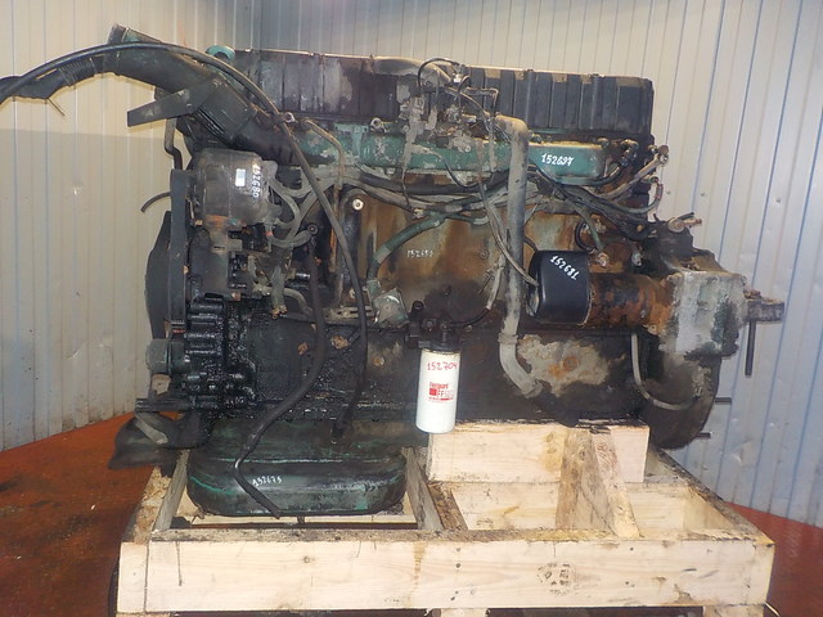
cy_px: 308
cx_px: 412
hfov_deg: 60.0
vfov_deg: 46.8
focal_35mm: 30
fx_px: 713
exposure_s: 1/30
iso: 250
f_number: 3.3
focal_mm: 4.1
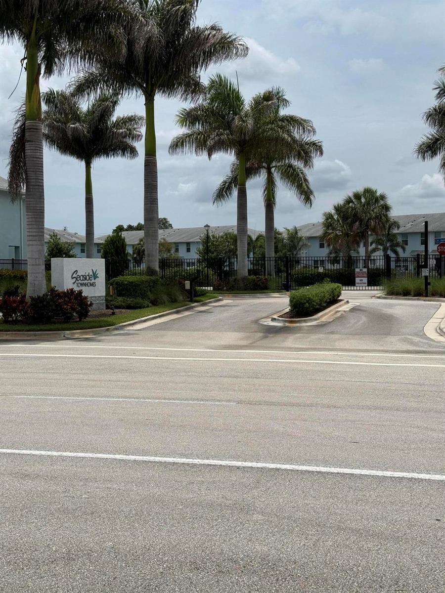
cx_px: 222
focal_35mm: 48
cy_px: 296
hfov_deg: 30.3
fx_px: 823
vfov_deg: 39.7
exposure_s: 1/11364
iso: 64
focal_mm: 6.76
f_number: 1.78
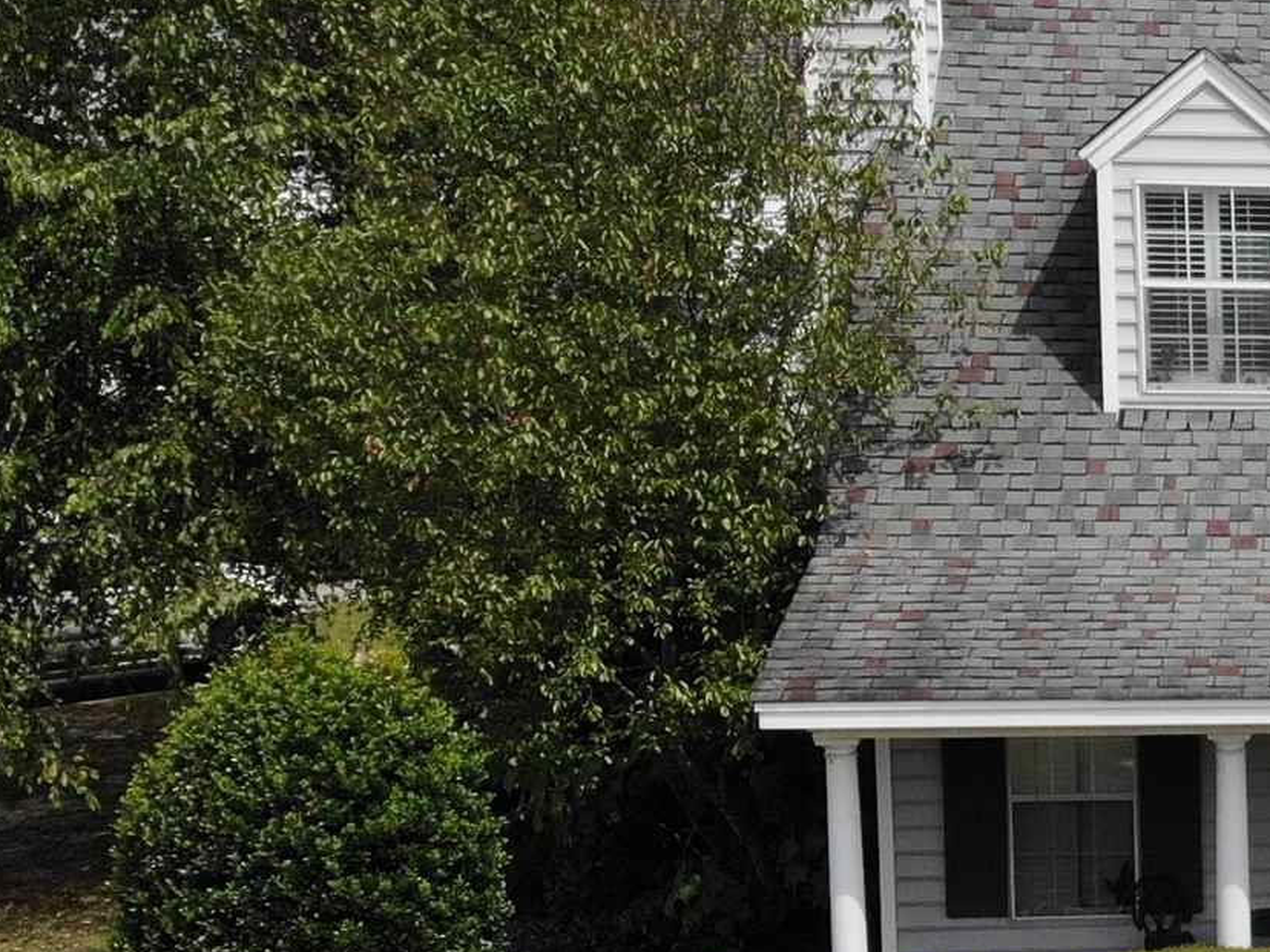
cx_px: 2003
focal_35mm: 89
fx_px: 3265
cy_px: 699
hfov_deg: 18.9
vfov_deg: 16.5
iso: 112
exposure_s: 1/1286
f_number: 2.8
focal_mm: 4.5
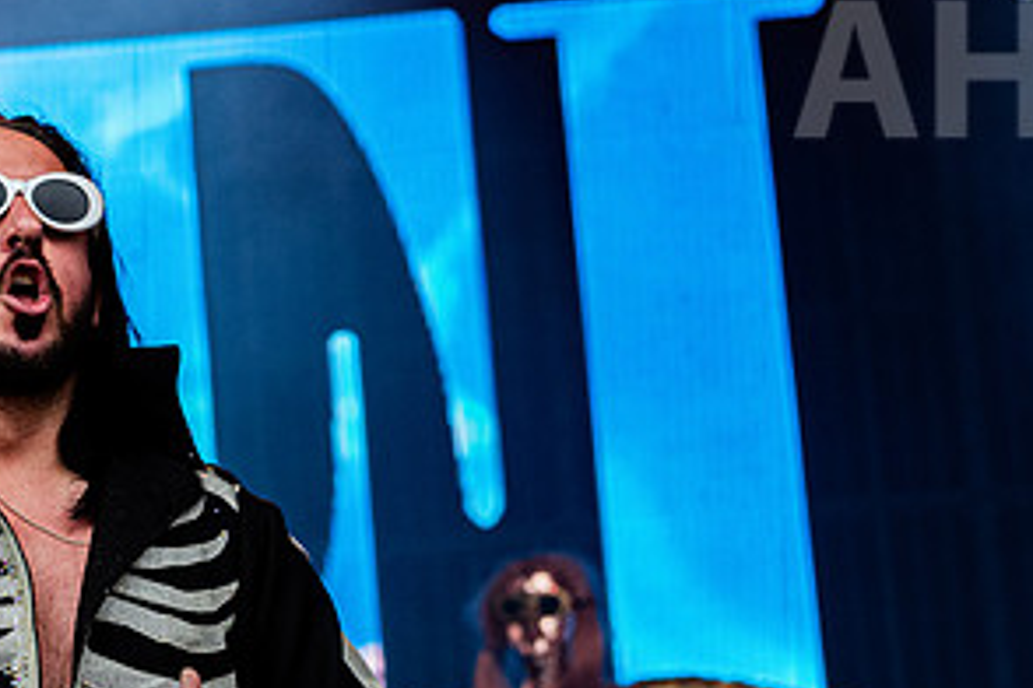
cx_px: -66
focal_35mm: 190
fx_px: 5452
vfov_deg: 7.2
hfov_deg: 10.7
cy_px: 231
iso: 1000
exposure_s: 1/1600
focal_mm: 70
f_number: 4.5
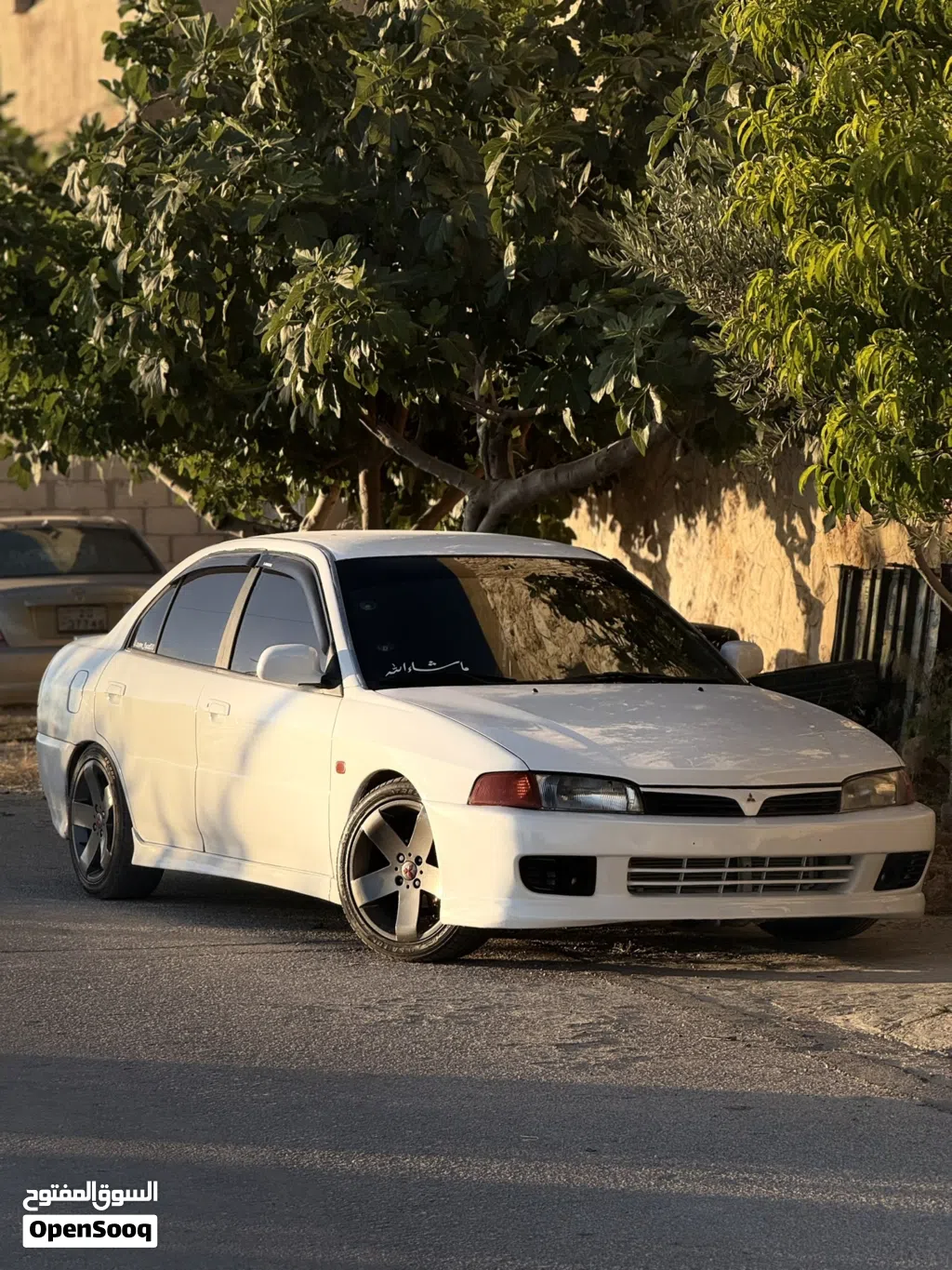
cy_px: 635
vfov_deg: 16.4
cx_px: 476
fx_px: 4400
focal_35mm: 120
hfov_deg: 12.3
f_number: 2.8
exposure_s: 1/1342
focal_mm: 15.66
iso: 50
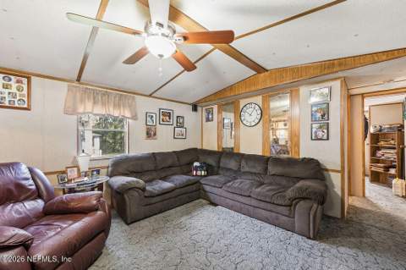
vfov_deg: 81.1
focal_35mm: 14
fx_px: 158
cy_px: 135
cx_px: 203
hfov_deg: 104.3
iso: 400
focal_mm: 14
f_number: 14
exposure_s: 1.6
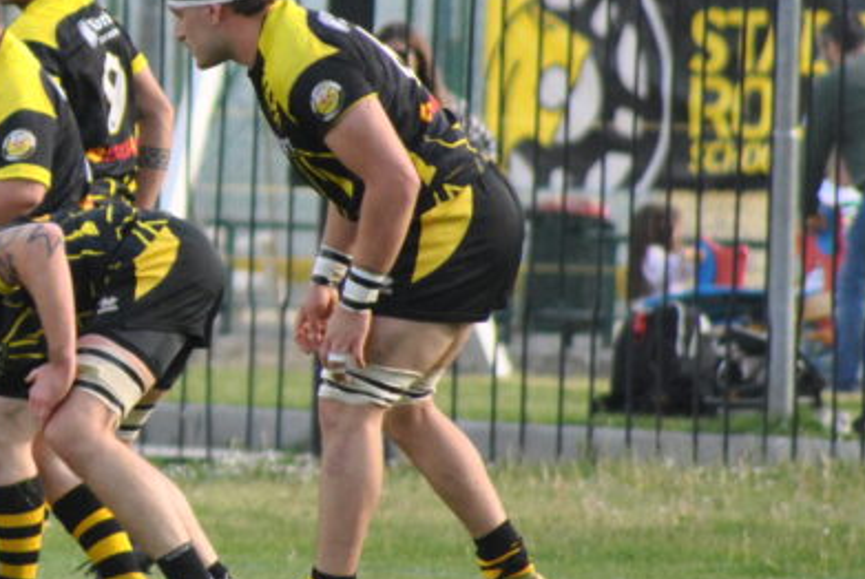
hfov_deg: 1.7
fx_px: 28347
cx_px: -239
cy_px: 94
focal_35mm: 1178
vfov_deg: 1.2
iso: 640
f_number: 5.6
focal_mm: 300
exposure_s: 1/500
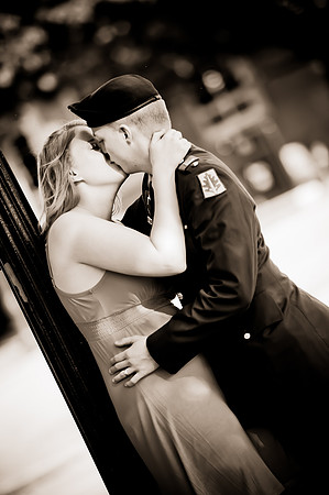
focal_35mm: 300
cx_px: 164
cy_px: 248
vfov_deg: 6.9
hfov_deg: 4.6
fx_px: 4122
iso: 200
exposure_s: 1/500
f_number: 2.8
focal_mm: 200
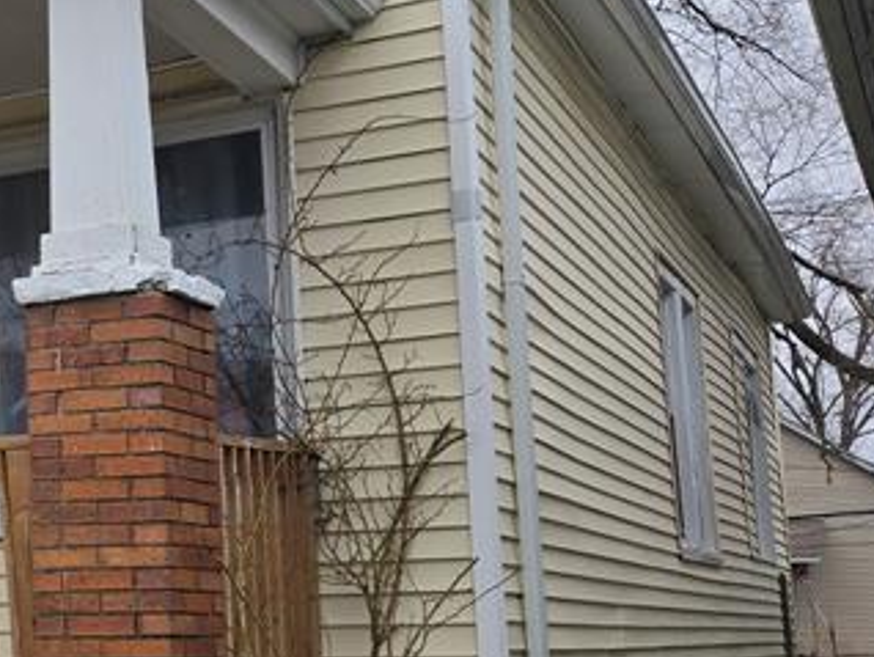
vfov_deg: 19.9
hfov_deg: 23.9
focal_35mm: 74
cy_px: 407
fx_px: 1870
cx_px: -187
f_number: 1.8
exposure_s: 1/449
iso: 25
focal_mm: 5.4
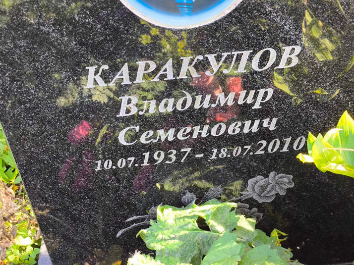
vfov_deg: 26.1
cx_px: 184
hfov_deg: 34.4
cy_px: 125
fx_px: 572
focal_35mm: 56
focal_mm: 4.71
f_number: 1.7
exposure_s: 1/100
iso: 80
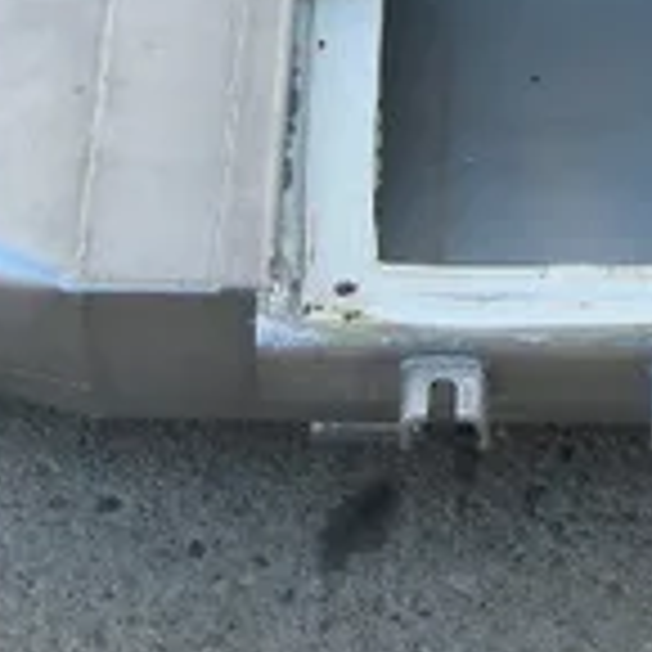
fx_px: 3410
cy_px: -43
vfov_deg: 10.8
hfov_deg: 10.8
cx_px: 612
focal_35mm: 160
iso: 50
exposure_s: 1/116
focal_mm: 5.8
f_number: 3
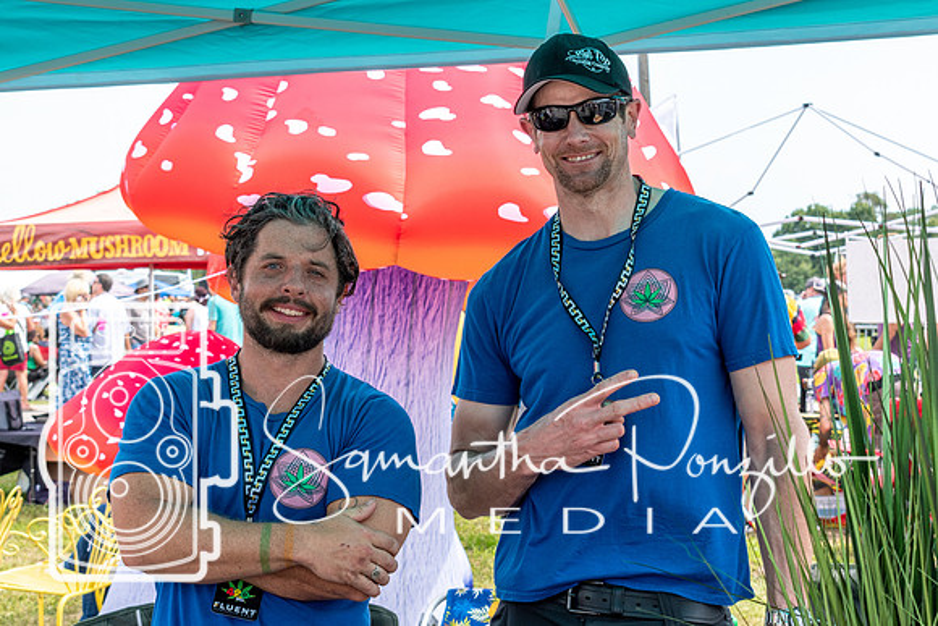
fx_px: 1653
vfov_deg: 21.4
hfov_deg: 31.7
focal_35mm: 63
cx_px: 470
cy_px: 313
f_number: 9
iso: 200
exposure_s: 1/320
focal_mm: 40
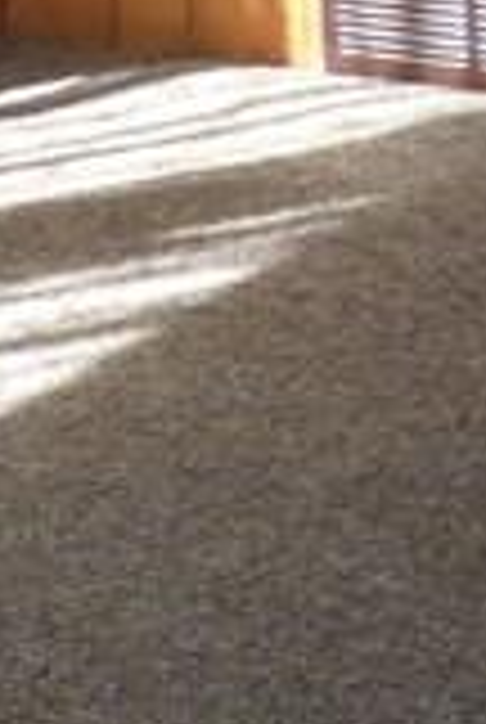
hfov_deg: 8.0
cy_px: -755
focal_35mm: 132
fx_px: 2661
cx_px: 1710
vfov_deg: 13.2
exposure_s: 1/60
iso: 320
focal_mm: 3.58
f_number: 2.8
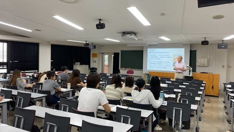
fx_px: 180
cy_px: 65
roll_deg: -1.6
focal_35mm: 29
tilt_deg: -3.6
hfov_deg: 66.0
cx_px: 119
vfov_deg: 40.2
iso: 125
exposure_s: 1/120
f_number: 1.8
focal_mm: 4.25
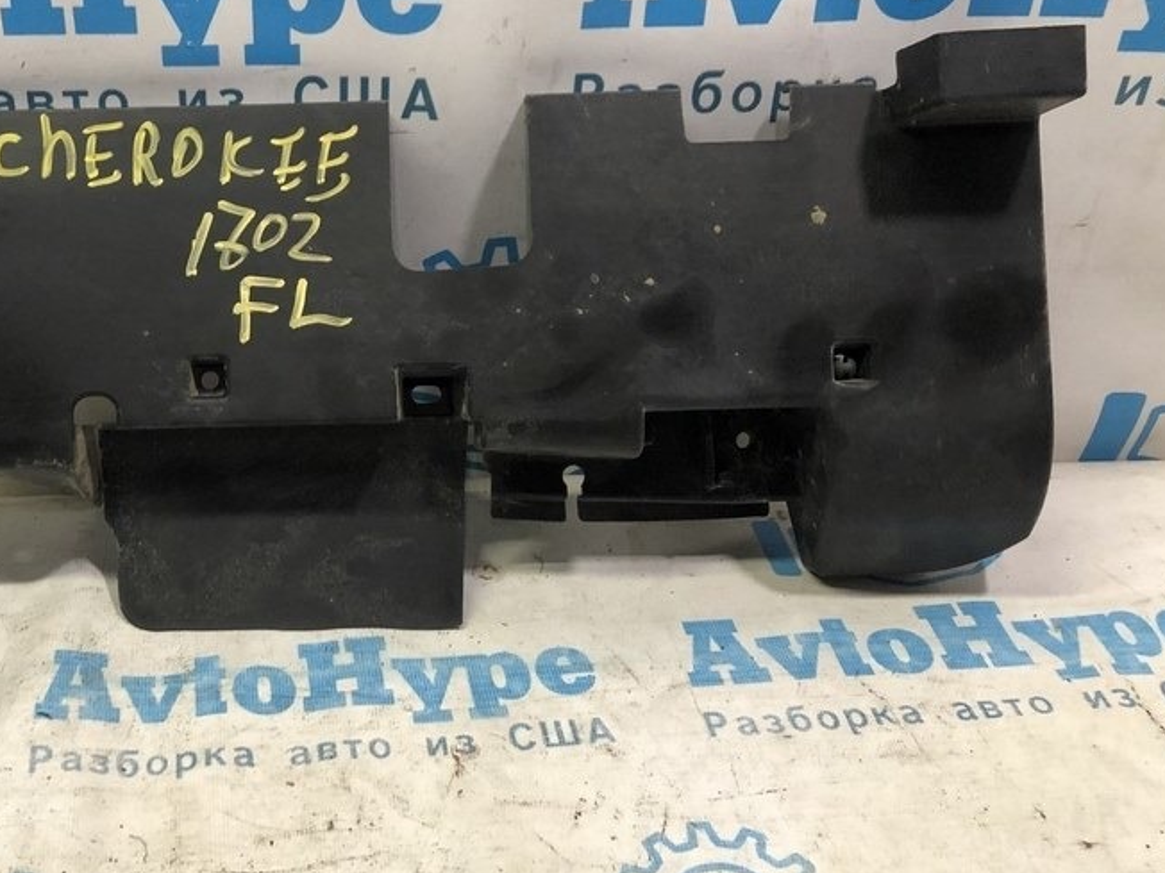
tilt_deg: -33.5
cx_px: 304
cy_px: 302
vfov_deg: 32.6
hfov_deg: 41.8
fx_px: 1481
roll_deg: +0.8
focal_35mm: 44
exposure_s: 1/25
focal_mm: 4
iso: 40
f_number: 1.8
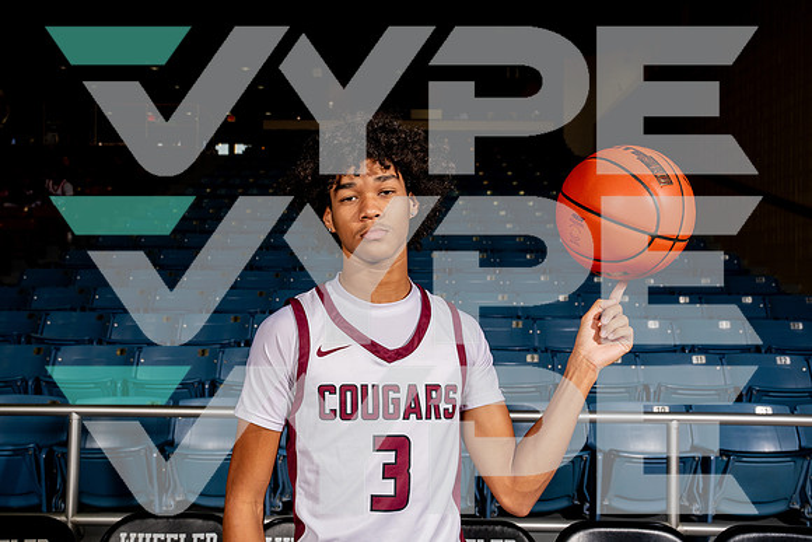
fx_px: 722
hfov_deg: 58.7
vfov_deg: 41.1
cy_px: 271
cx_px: 406
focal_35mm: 32
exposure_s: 1/125
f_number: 7.1
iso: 250
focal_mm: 32
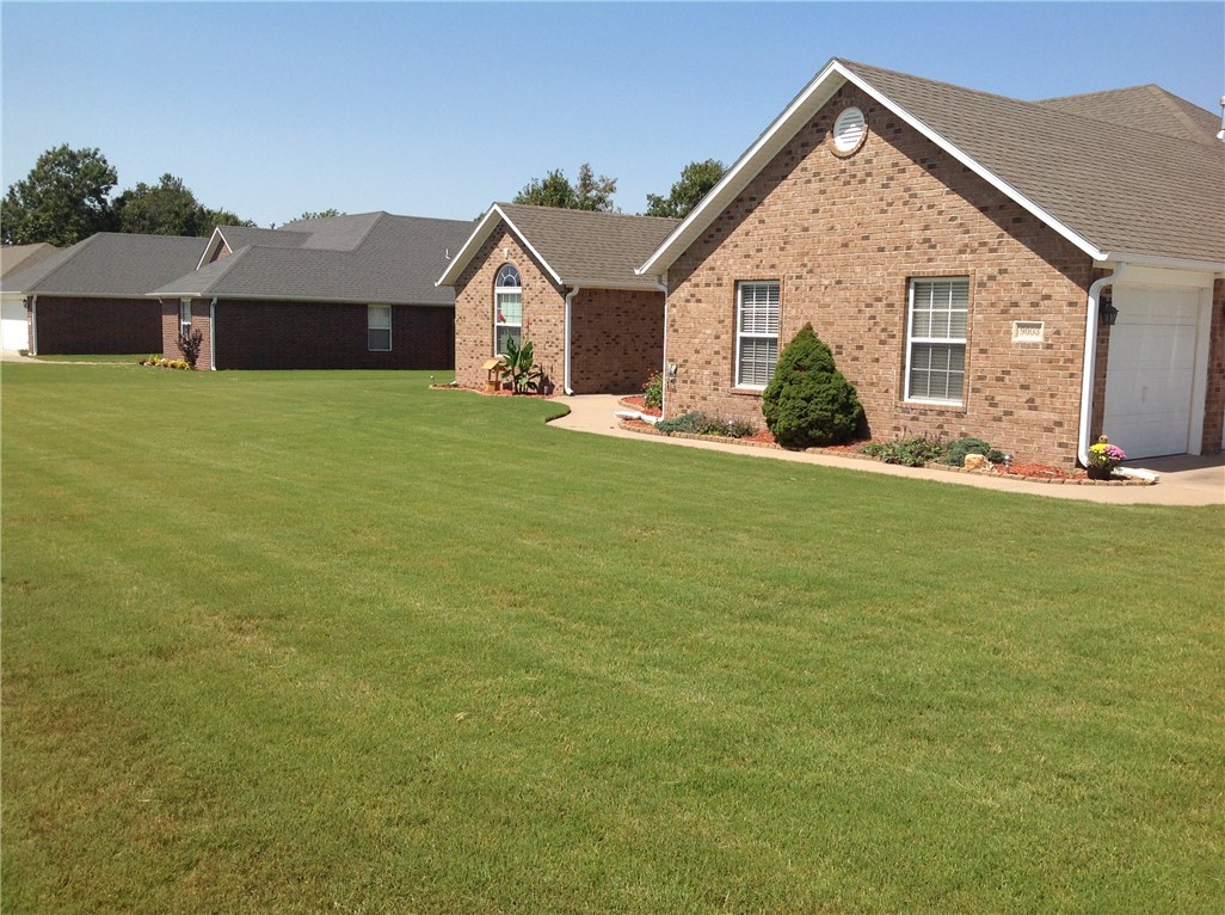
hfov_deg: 52.7
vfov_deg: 40.6
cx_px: 612
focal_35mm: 35
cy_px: 458
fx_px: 1237
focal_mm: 4.28
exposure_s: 1/2160
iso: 50
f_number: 2.4
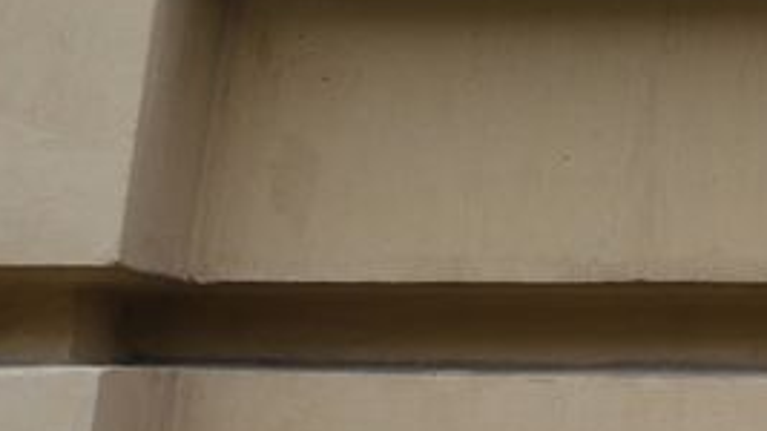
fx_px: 1789
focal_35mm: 88
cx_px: 982
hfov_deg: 21.9
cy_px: -103
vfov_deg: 13.3
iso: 2500
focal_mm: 32
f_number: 5
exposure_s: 1/2000
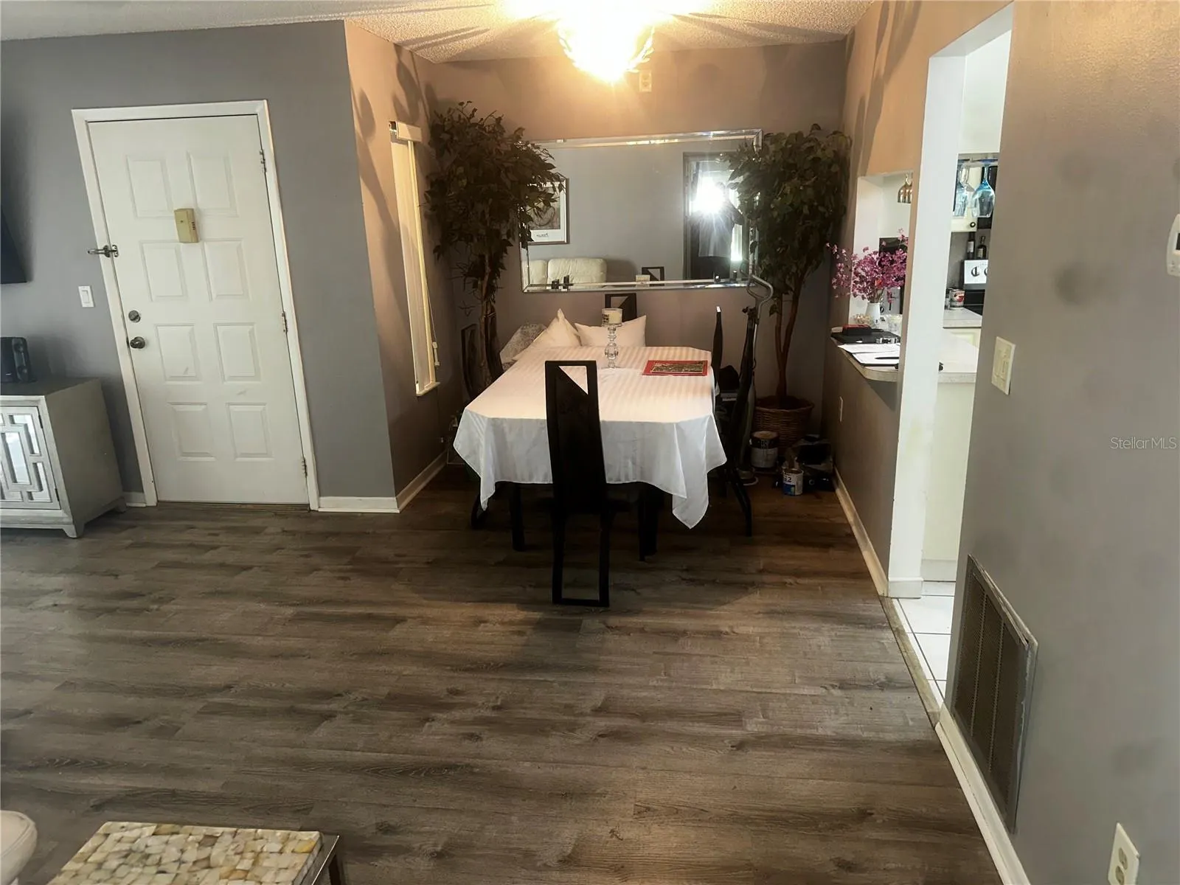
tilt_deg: -16.4
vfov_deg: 56.8
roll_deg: +1.4
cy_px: 442
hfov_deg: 71.6
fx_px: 818
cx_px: 590
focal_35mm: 24
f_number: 1.78
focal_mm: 6.86
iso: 100
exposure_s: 1/16
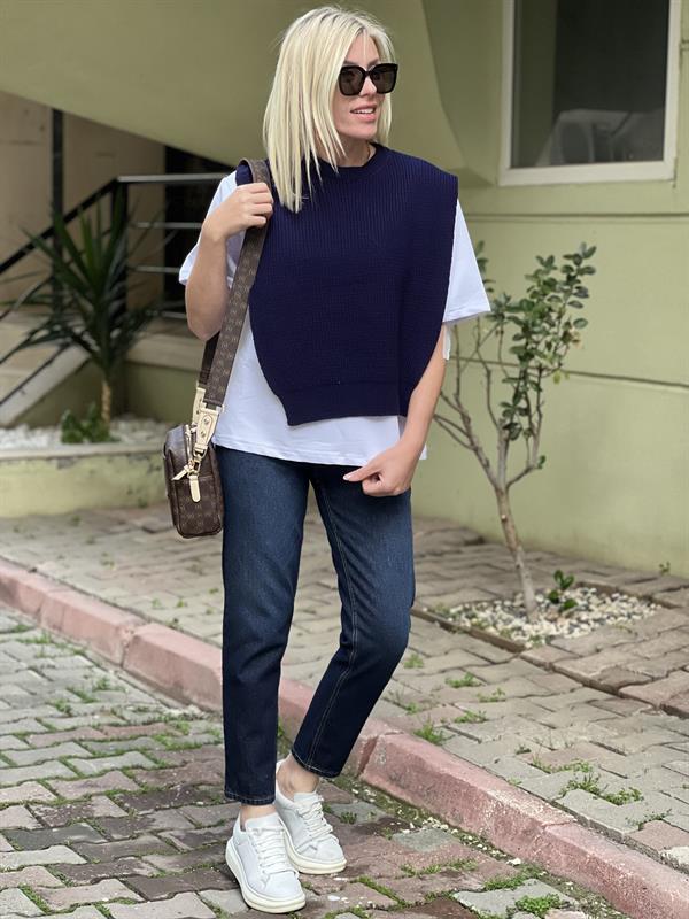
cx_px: 344
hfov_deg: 19.1
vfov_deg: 25.3
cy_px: 460
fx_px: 2043
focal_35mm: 77
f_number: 2.8
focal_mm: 9
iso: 200
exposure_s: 1/121
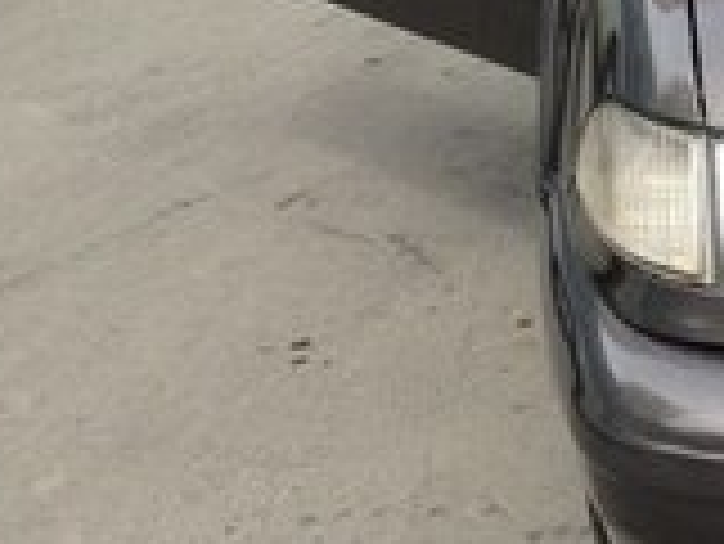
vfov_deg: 10.9
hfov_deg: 13.3
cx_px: 1273
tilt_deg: -16.8
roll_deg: -0.1
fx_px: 2826
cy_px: 16
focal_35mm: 135
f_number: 2.4
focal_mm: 4.12
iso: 50
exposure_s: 1/616
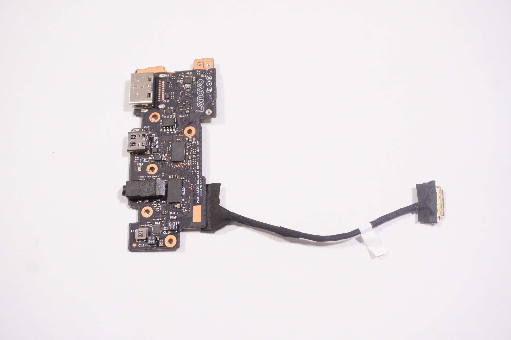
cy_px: 170
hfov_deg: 45.0
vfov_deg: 30.8
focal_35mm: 44
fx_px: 617
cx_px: 256
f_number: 5.6
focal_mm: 29
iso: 320
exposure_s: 1/60
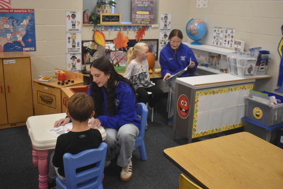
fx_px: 295
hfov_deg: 51.3
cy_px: 94
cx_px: 142
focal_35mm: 38
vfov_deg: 35.5
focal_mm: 25
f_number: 4
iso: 3200
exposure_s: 1/320
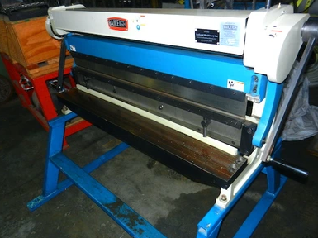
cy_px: 120
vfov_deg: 53.0
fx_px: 239
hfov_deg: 67.3
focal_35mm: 26
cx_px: 154
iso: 200
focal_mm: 4.5
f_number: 3.5
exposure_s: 1/30
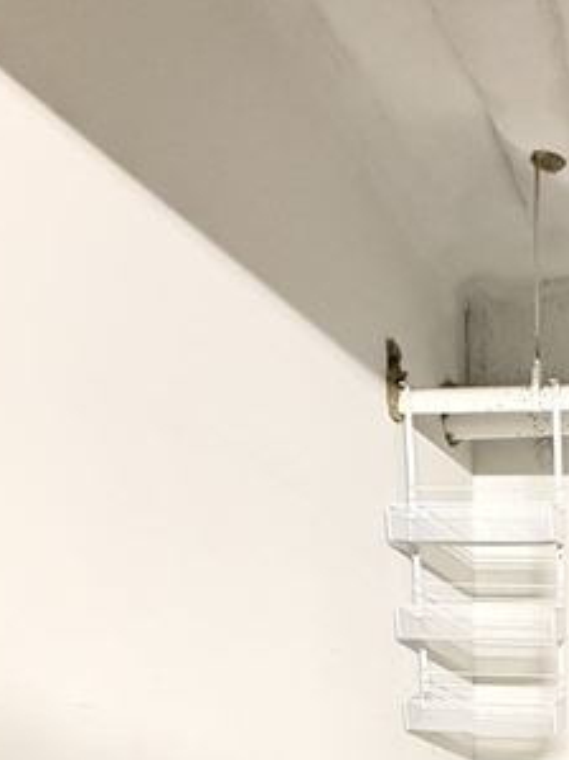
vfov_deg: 39.0
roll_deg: -1.2
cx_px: 615
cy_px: 892
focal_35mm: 36
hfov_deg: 34.6
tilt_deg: -12.7
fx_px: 790
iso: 1250
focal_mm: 2.22
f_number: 2.2
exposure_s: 1/60
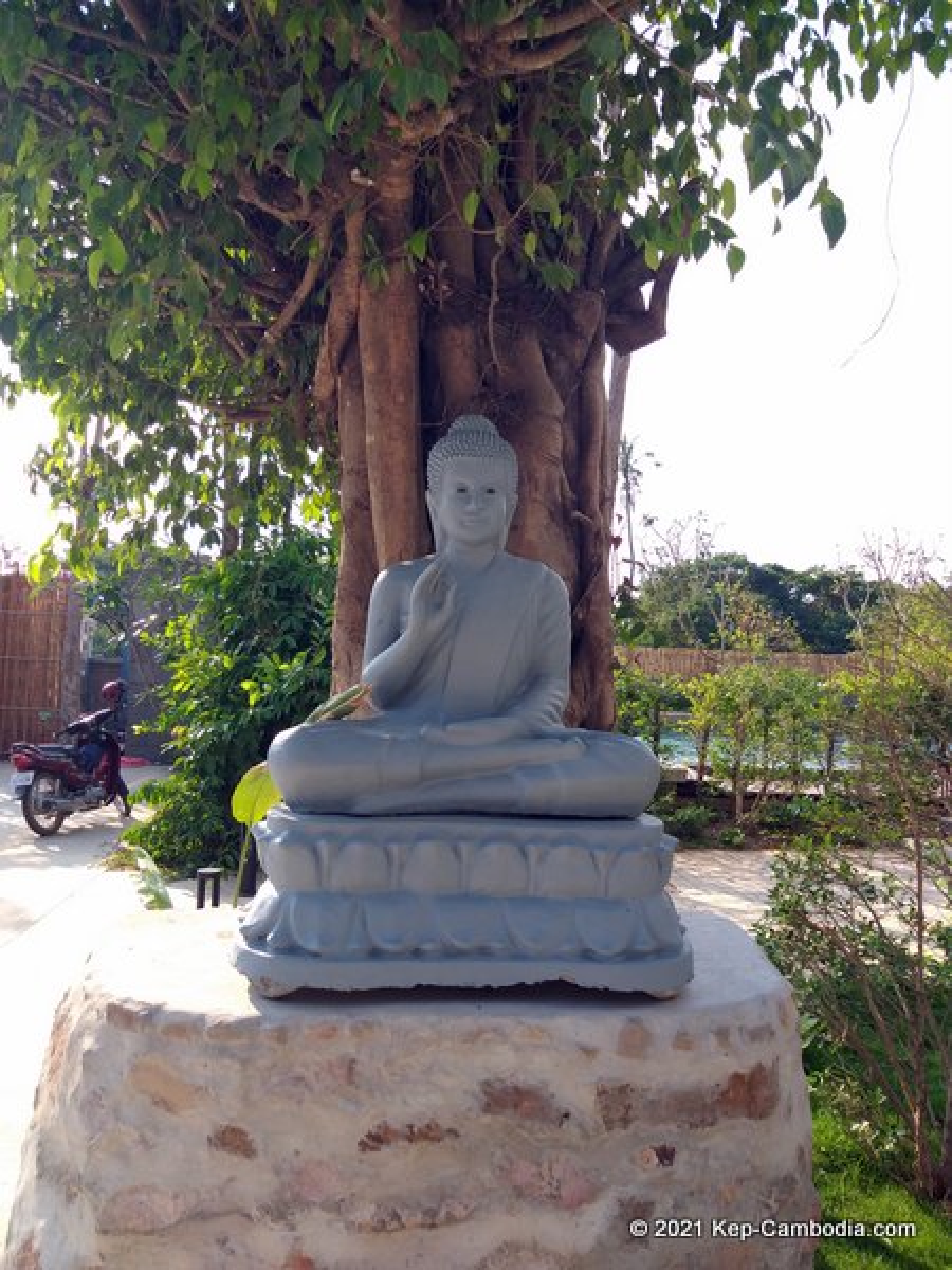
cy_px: 635
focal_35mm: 26
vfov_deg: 67.3
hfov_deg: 53.1
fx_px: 953
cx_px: 476
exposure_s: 1/580
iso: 40
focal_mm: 3.93
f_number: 1.7
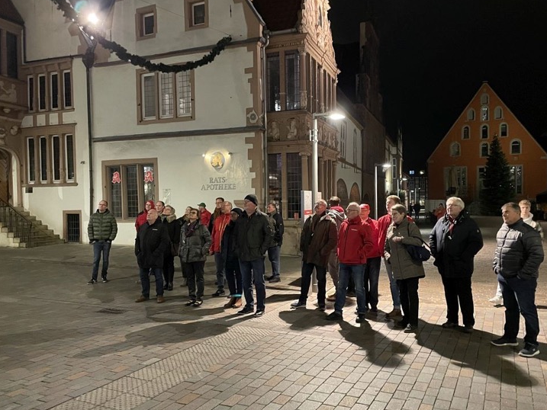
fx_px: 458
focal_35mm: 29
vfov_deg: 48.2
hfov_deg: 61.6
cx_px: 290
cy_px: 205
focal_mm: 4.2
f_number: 1.6
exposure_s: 1/25
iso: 640
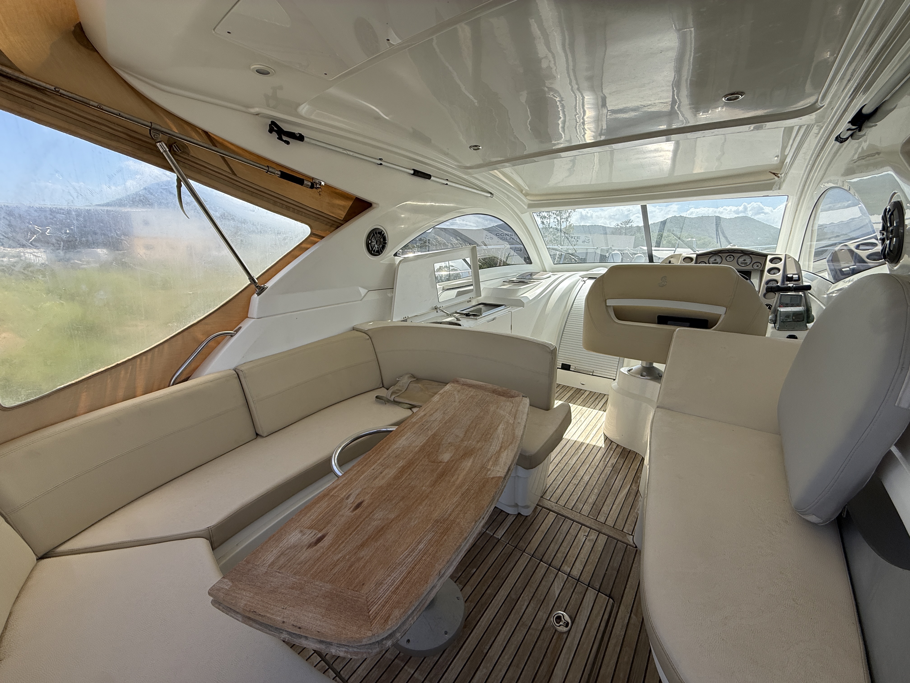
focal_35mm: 14
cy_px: 342
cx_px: 455
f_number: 2.2
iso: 50
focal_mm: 2.22
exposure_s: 1/779
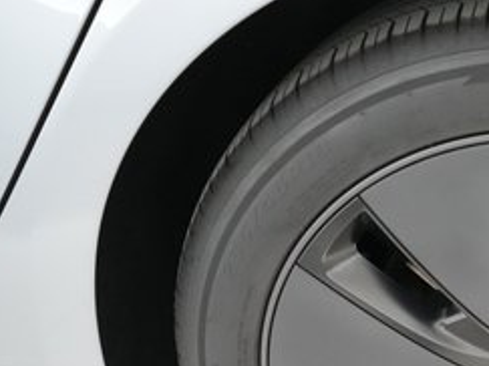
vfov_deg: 20.4
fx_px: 1002
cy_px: 316
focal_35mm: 71
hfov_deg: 25.1
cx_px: 559
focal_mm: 28
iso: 10000
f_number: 2.8
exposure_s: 1/250
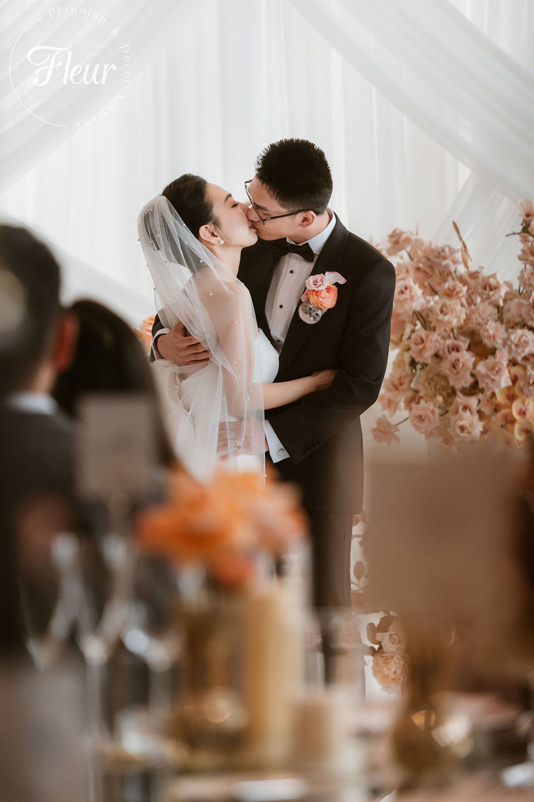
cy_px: 401
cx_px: 267
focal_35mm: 165
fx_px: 3676
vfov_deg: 12.5
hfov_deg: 8.3
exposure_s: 1/400
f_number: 3.5
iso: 800
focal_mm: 165
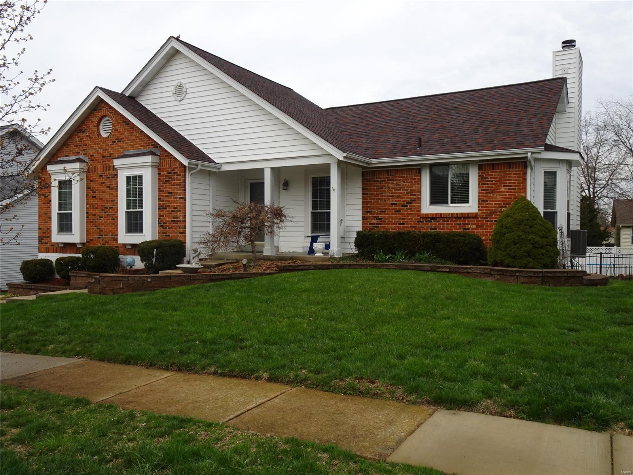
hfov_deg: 63.4
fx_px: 512
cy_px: 238
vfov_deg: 49.7
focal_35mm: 28
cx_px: 316
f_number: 3.5
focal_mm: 4.75
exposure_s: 1/640
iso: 80
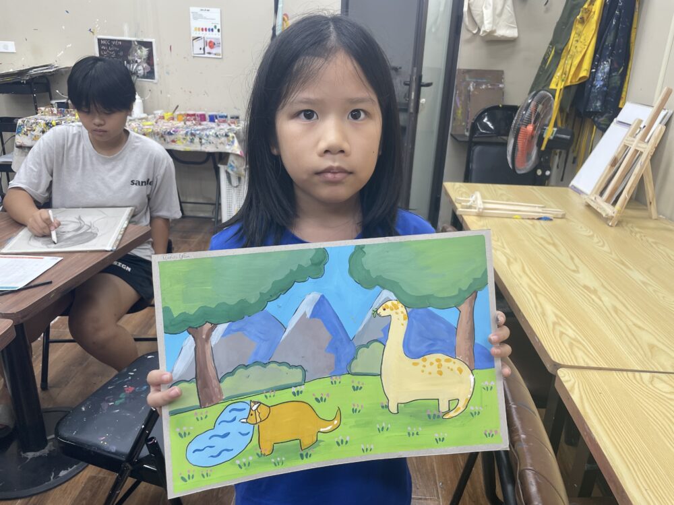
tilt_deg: -20.8
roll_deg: -1.9
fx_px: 506
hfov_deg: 67.3
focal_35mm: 26
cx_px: 337
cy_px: 252
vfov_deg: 53.1
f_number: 1.6
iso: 50
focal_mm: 4.2
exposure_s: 1/100
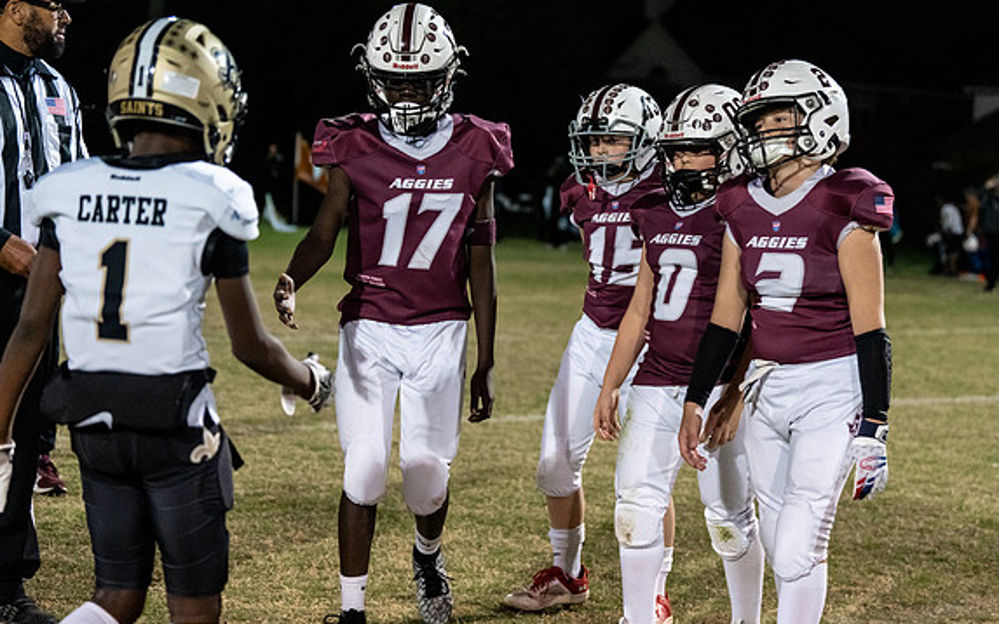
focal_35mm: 80
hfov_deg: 25.8
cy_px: 267
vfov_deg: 16.3
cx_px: 550
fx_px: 2178
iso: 4000
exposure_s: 1/400
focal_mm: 70
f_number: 2.8
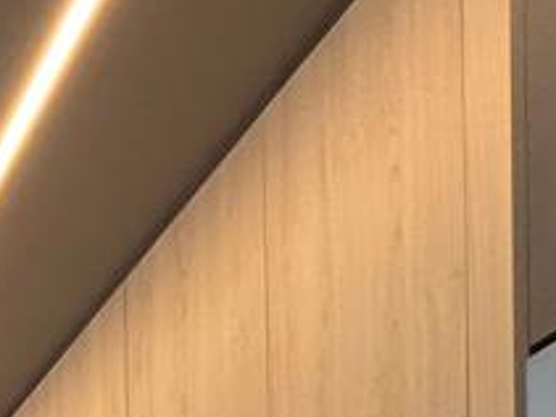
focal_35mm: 63
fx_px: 1011
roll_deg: -0.3
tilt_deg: +0.1
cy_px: 963
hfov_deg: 21.1
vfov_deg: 15.2
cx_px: -437
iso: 160
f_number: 1.8
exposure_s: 1/60
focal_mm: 1.57
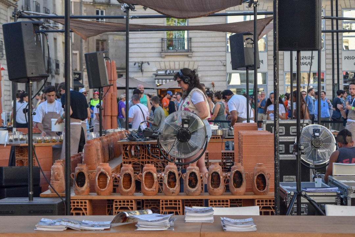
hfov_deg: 24.6
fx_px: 813
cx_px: 178
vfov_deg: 16.6
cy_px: 118
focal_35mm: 82
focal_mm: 55
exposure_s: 1/500
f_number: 5.6
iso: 800
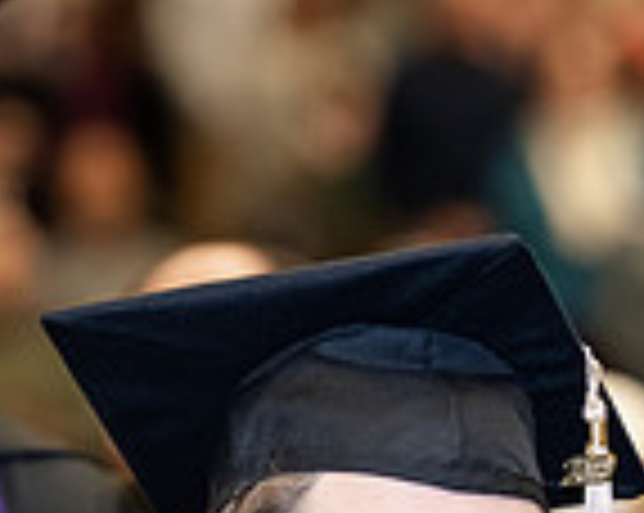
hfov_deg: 3.9
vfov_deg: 3.1
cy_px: 763
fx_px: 9441
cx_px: 558
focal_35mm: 496
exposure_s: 1/200
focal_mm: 130
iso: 2500
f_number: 3.2
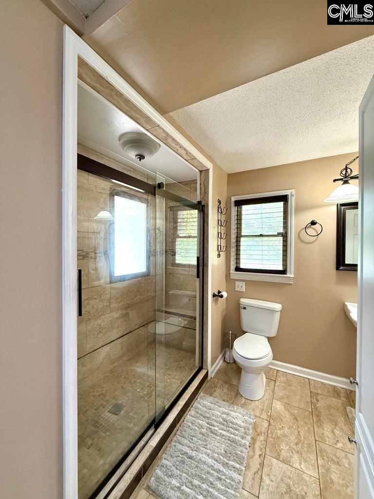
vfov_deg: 102.1
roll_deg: -0.2
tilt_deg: -0.6
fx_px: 202
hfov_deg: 85.7
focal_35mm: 14
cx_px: 187
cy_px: 250
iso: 320
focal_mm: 2.22
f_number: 2.2
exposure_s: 1/120
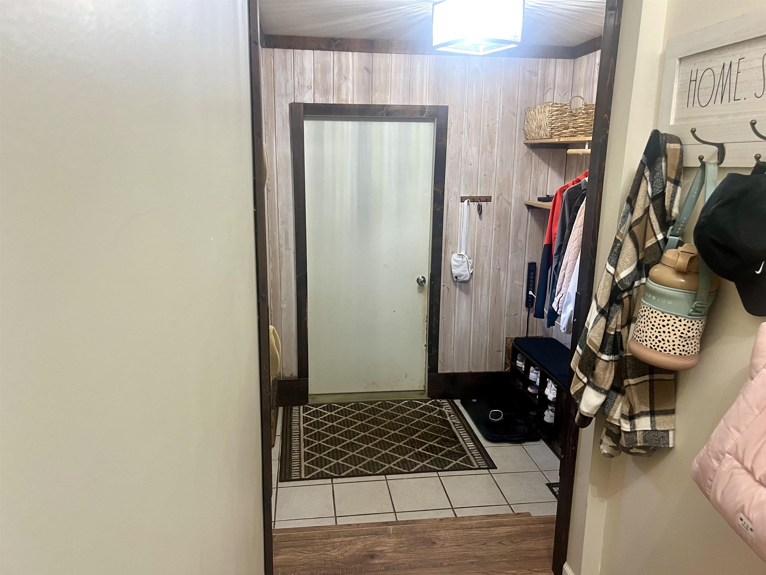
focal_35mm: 26
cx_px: 383
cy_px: 288
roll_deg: -0.2
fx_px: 575
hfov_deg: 67.3
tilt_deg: -13.7
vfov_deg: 53.1
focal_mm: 5.7
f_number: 1.5
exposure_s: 1/60
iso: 250
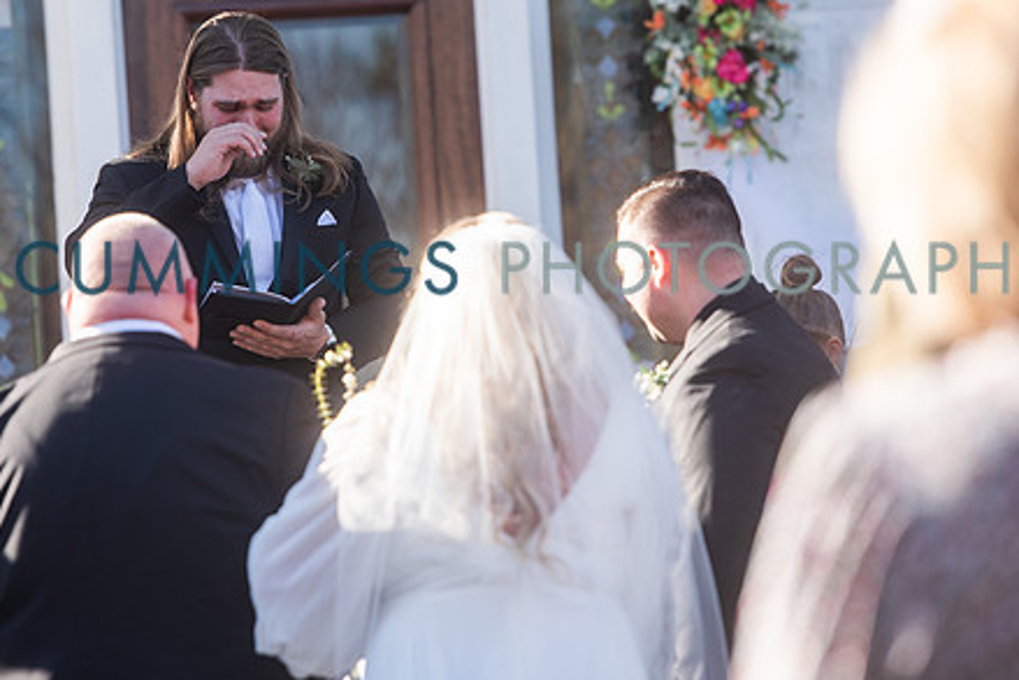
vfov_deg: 6.0
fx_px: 6540
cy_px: 263
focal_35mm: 231
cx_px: 420
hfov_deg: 8.9
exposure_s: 1/400
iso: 100
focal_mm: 175
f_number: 3.5
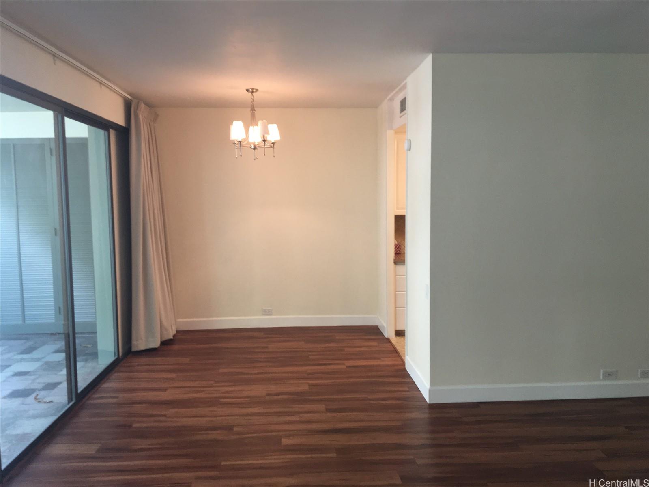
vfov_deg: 48.2
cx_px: 324
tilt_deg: -5.1
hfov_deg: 61.7
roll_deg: +0.8
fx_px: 544
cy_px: 244
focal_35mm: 29
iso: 50
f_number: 2.2
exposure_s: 1/30
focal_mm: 4.15
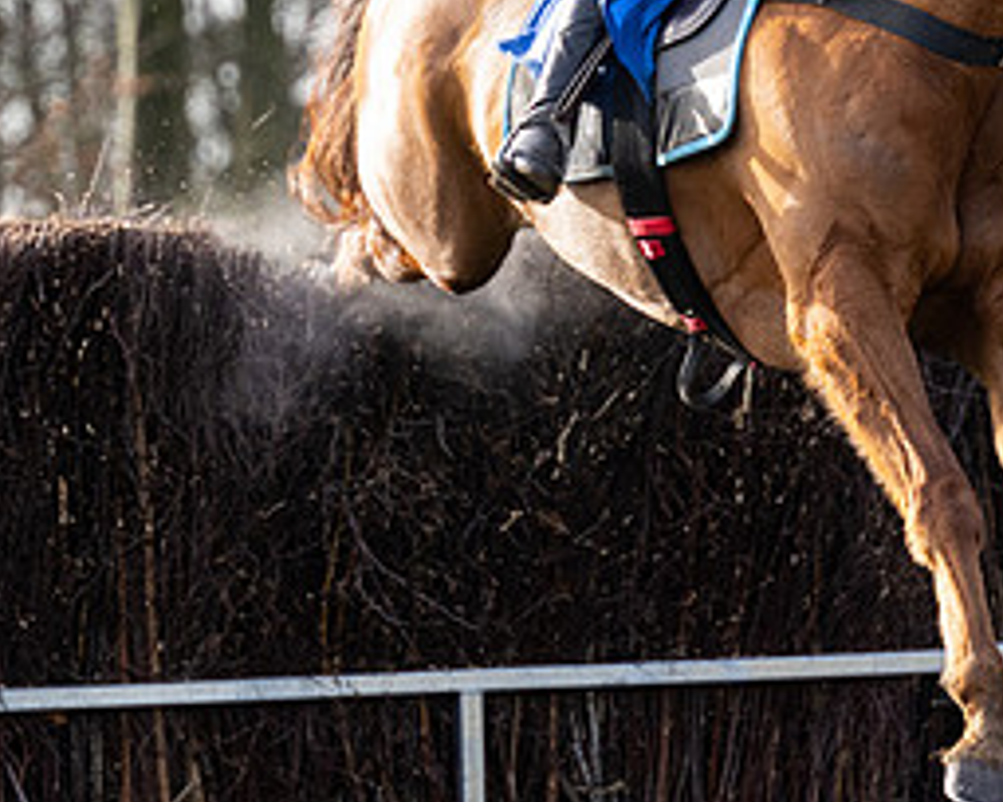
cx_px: 1204
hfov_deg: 3.9
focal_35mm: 492
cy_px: 116
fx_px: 14605
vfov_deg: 3.1
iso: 800
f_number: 4
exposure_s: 1/1600
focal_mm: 155
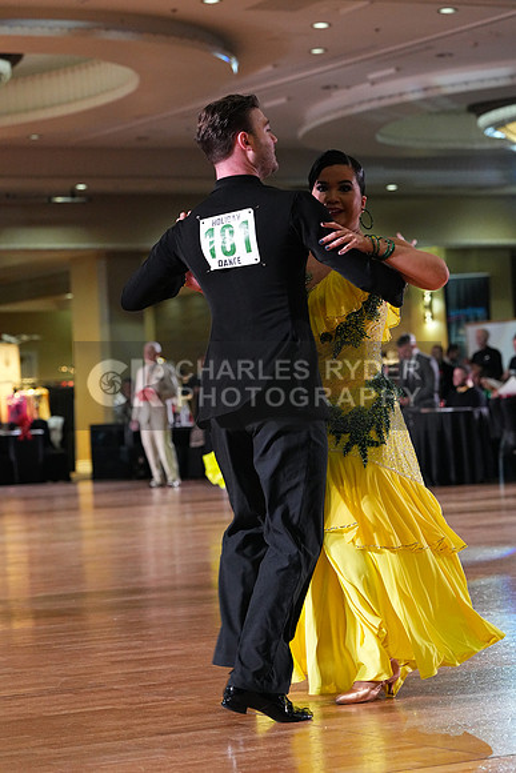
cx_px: 258
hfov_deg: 13.2
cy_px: 386
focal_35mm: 104
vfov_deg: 19.6
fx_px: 2234
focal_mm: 104
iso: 6400
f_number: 5
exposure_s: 1/400
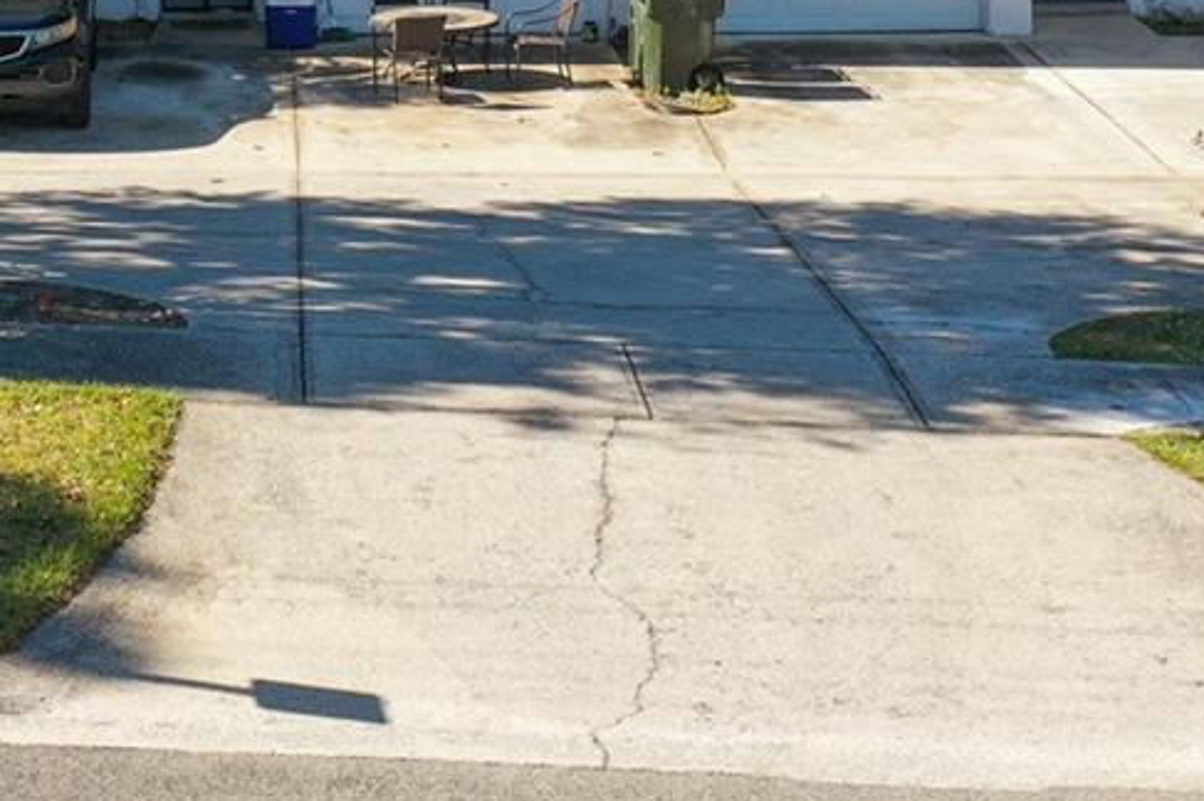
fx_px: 3075
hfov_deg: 21.5
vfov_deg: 14.2
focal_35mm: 92
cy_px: -279
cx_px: 40
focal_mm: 10.26
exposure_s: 1/120
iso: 100
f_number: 4
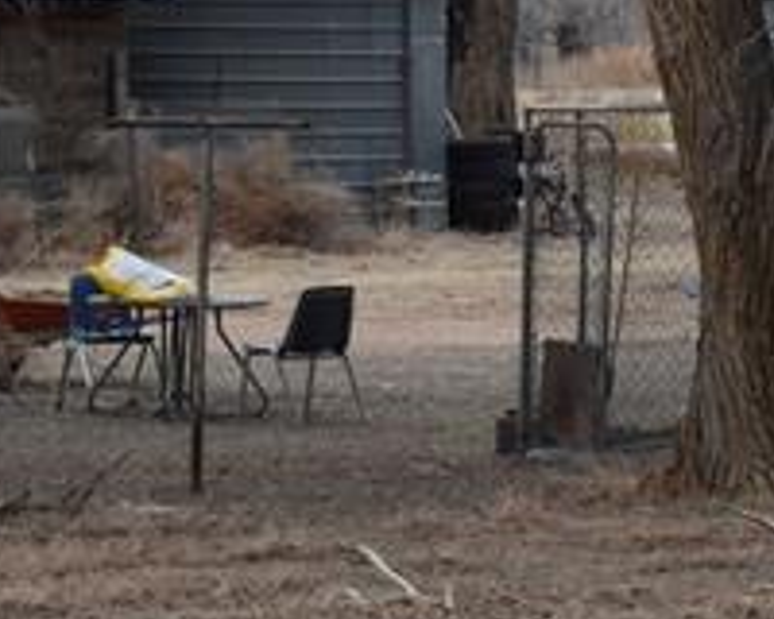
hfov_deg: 5.8
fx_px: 7431
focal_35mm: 324
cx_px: 1672
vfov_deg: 4.8
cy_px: 313
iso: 800
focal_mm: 45
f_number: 14
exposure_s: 1/200
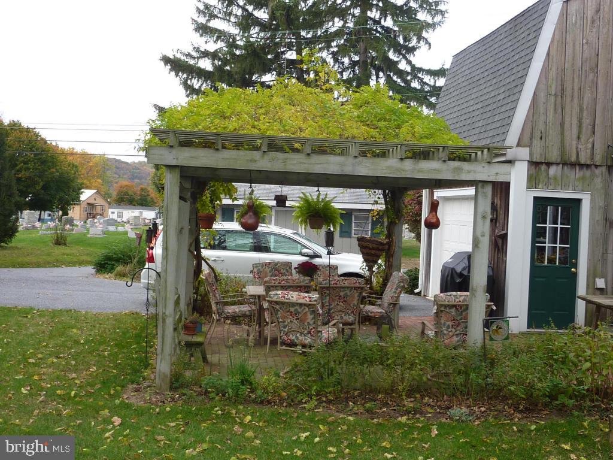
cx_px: 306
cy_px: 230
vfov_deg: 29.1
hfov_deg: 38.2
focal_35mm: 50
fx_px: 885
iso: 80
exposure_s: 1/100
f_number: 3.5
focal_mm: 5.7
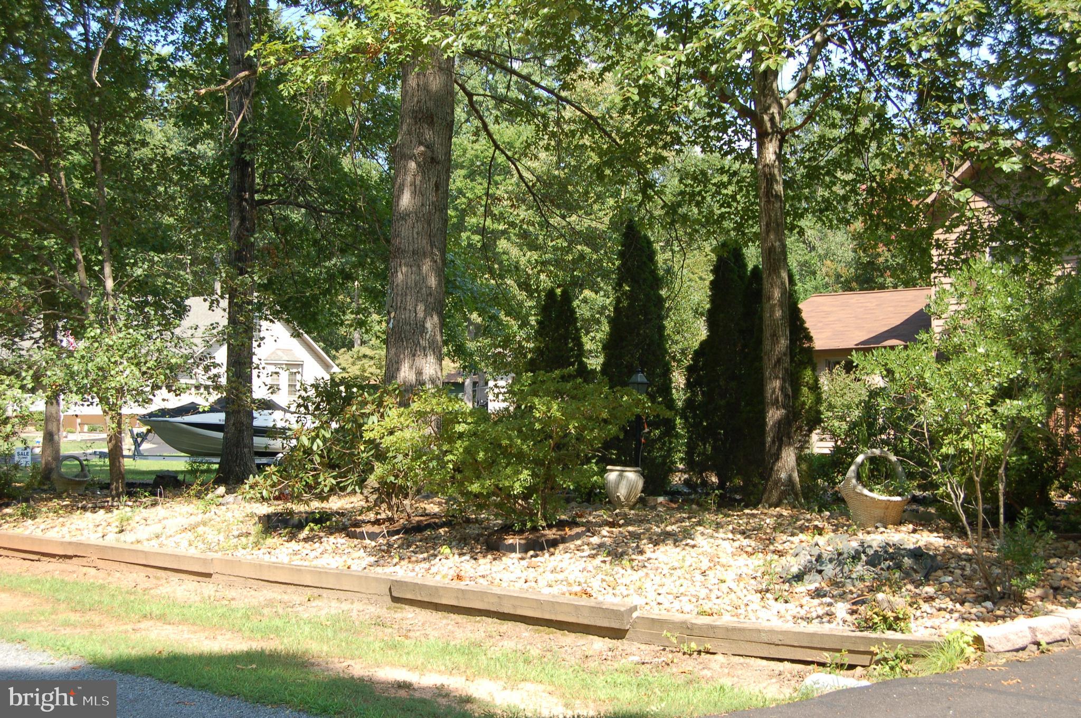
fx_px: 1530
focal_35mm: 51
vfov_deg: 26.4
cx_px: 540
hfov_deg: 38.9
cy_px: 359
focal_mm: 34
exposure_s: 1/200
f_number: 7.1
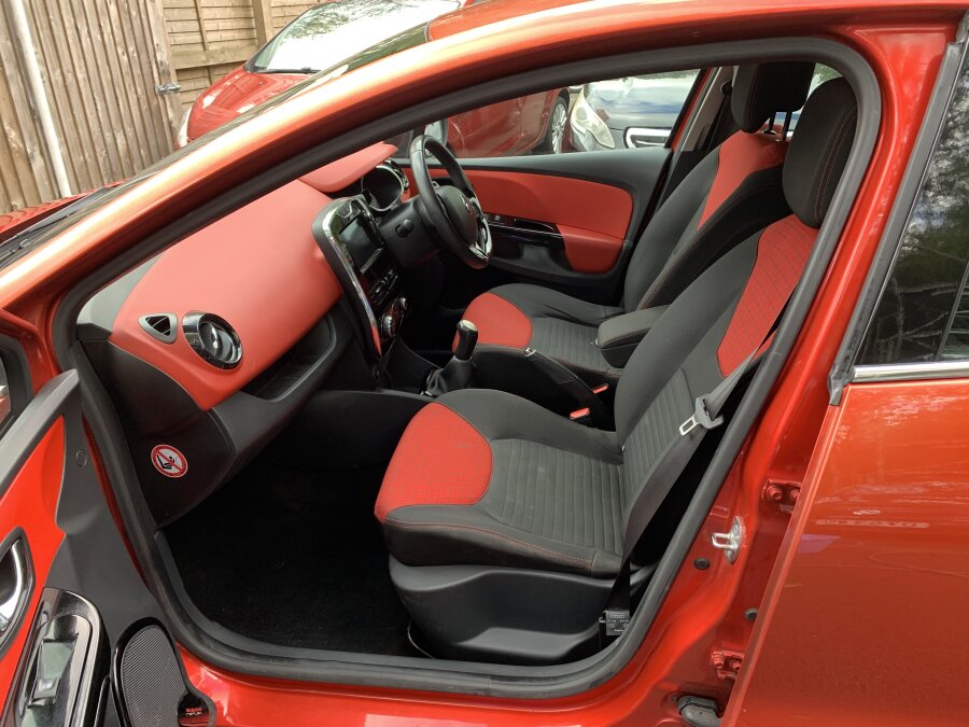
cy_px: 364
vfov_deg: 53.1
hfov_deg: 67.3
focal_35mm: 26
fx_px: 728
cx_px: 484
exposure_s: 1/121
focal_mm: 4.25
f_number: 1.8
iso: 80
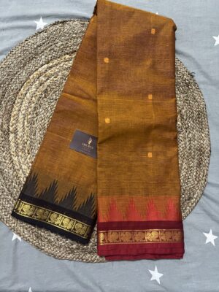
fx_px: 219
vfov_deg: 67.3
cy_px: 146
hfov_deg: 53.1
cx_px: 110
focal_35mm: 26
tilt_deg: -86.9
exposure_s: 1/50
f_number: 1.5
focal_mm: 5.7
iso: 500
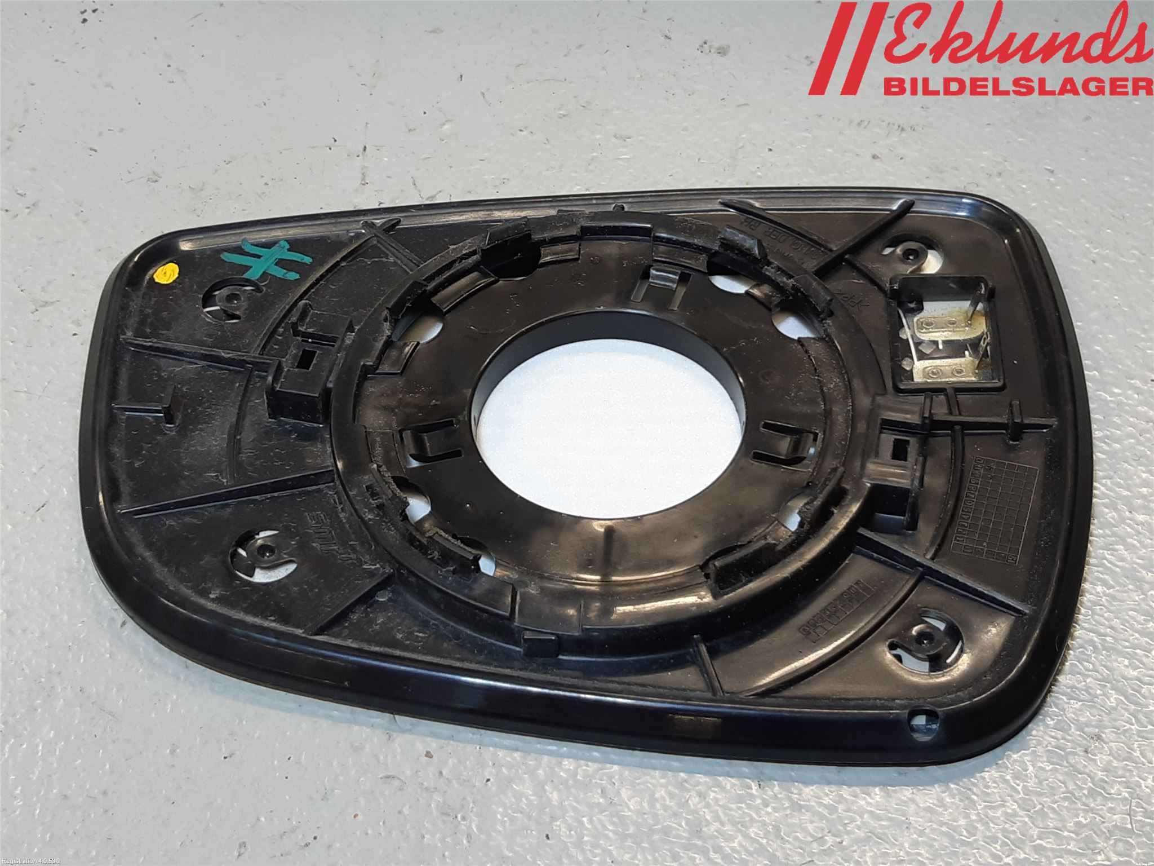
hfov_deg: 67.3
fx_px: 867
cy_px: 433
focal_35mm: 26
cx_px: 577
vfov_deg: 53.1
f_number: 1.7
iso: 50
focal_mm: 3.93
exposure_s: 1/50
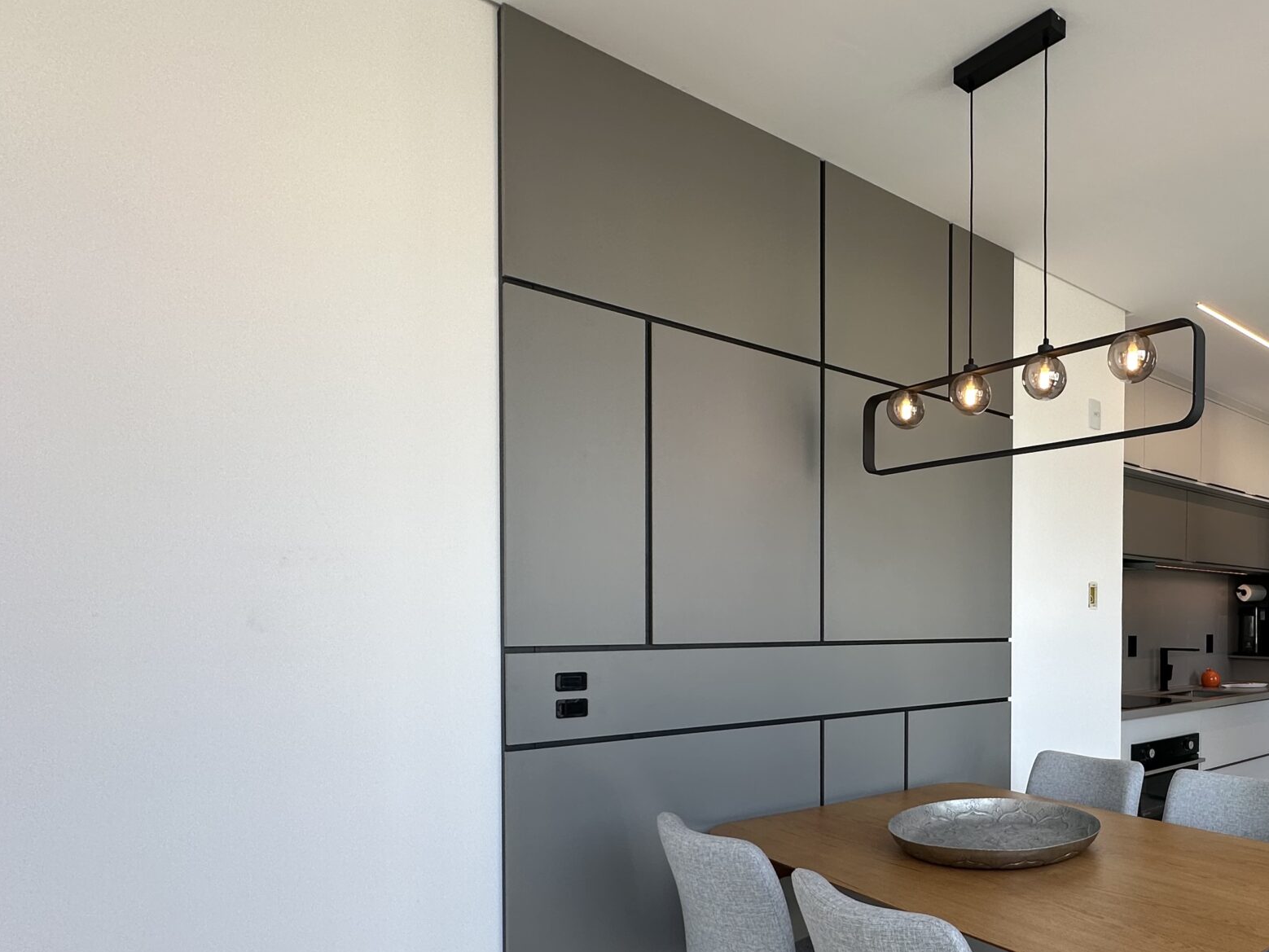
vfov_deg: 57.5
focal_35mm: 23
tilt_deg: -1.2
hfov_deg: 66.6
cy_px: 638
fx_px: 843
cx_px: 1028
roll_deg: -1.0
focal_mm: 2.22
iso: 50
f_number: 2.2
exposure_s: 1/120
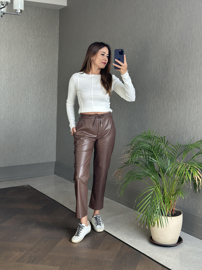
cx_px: 101
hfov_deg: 30.3
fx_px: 373
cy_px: 135
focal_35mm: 48
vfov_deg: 39.7
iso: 125
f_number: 1.78
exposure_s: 1/82
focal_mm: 6.86
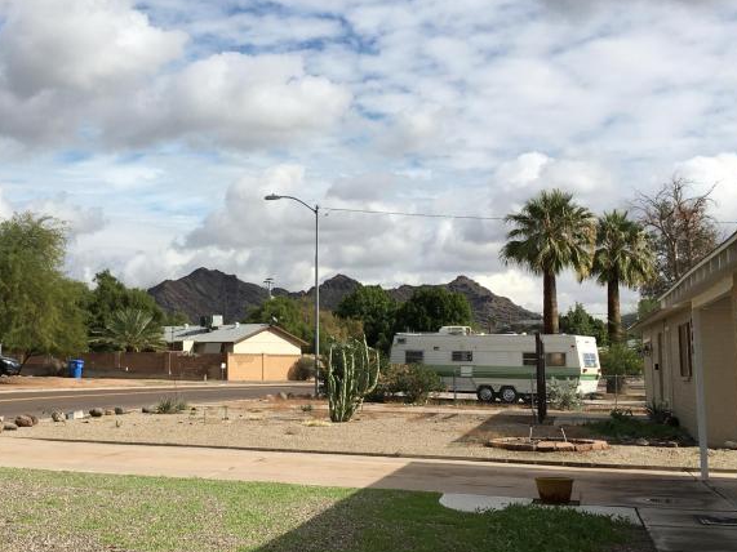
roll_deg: +0.1
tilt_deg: +5.6
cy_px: 240
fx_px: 1107
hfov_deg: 35.9
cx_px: 177
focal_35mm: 52
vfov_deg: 28.0
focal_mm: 4.15
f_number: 2.2
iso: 25
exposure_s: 1/2653
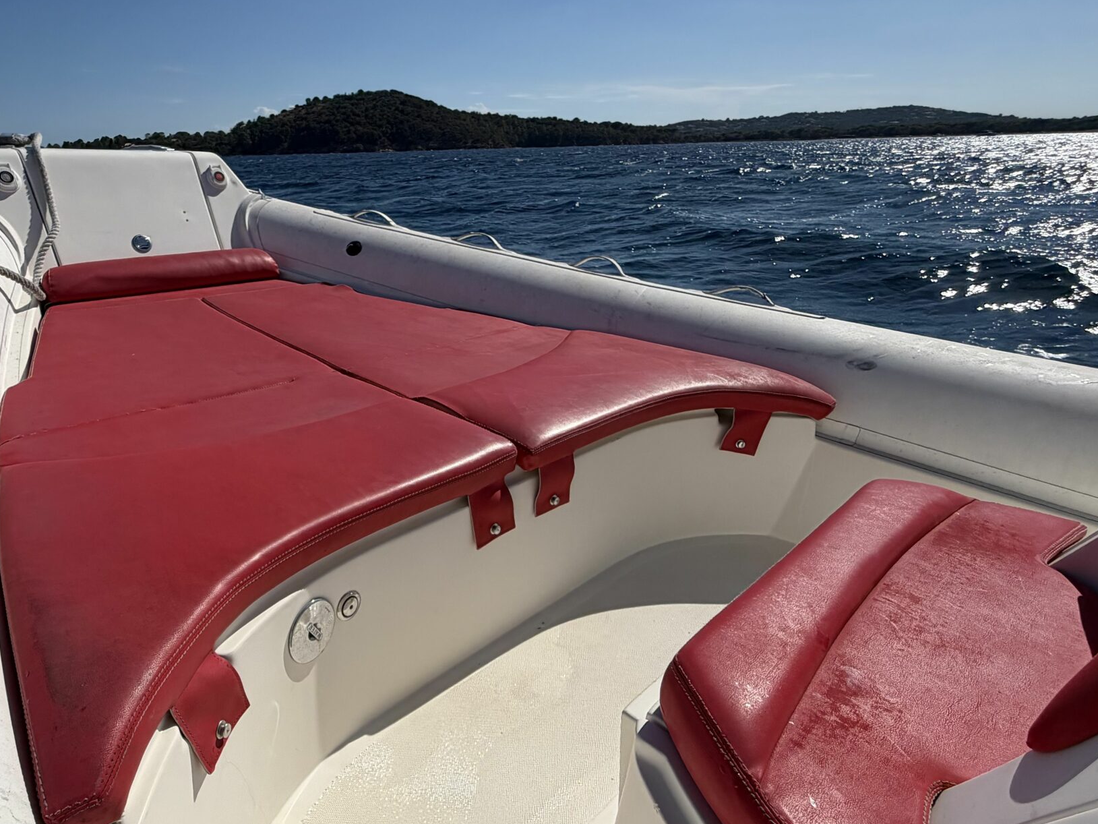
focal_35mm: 22
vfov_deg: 61.1
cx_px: 394
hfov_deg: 74.7
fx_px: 698
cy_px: 429
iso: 20
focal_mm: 2.22
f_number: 2.2
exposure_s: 1/2410
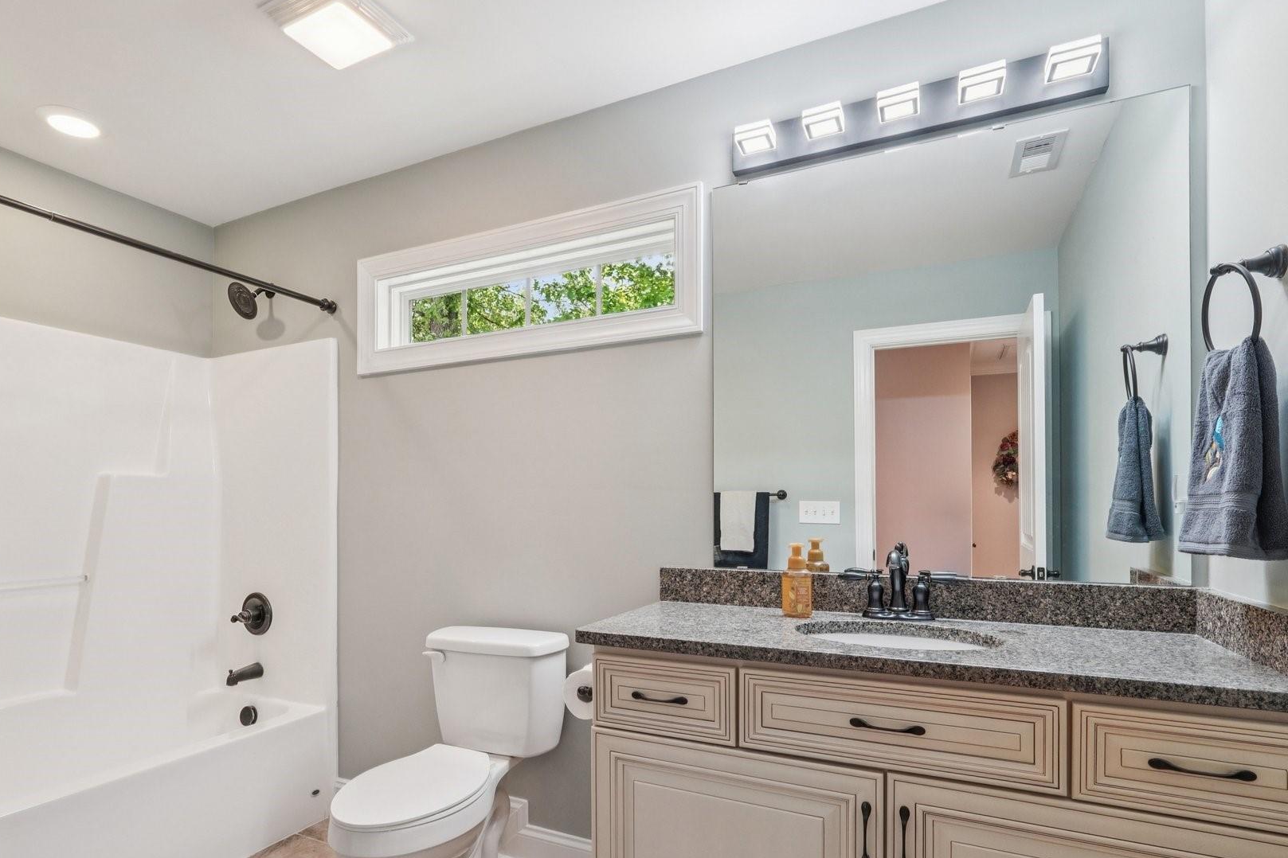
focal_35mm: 19
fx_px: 680
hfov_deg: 86.6
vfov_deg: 64.0
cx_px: 574
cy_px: 511
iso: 400
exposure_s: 1/8
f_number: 8
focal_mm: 10
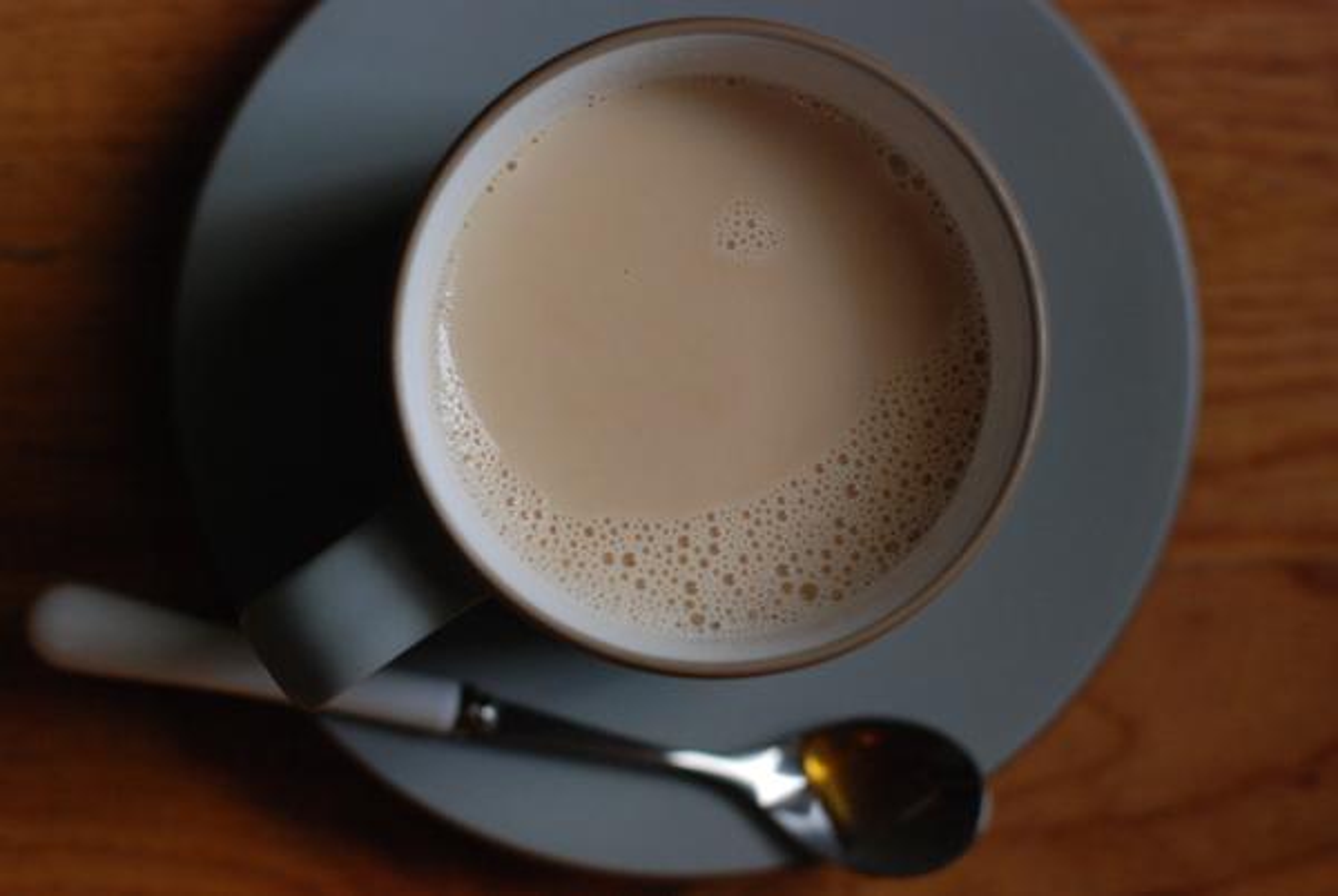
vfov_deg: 18.2
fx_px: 2792
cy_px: 448
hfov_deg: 27.0
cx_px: 669
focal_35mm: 75
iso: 800
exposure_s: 1/160
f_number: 2.8
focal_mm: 50
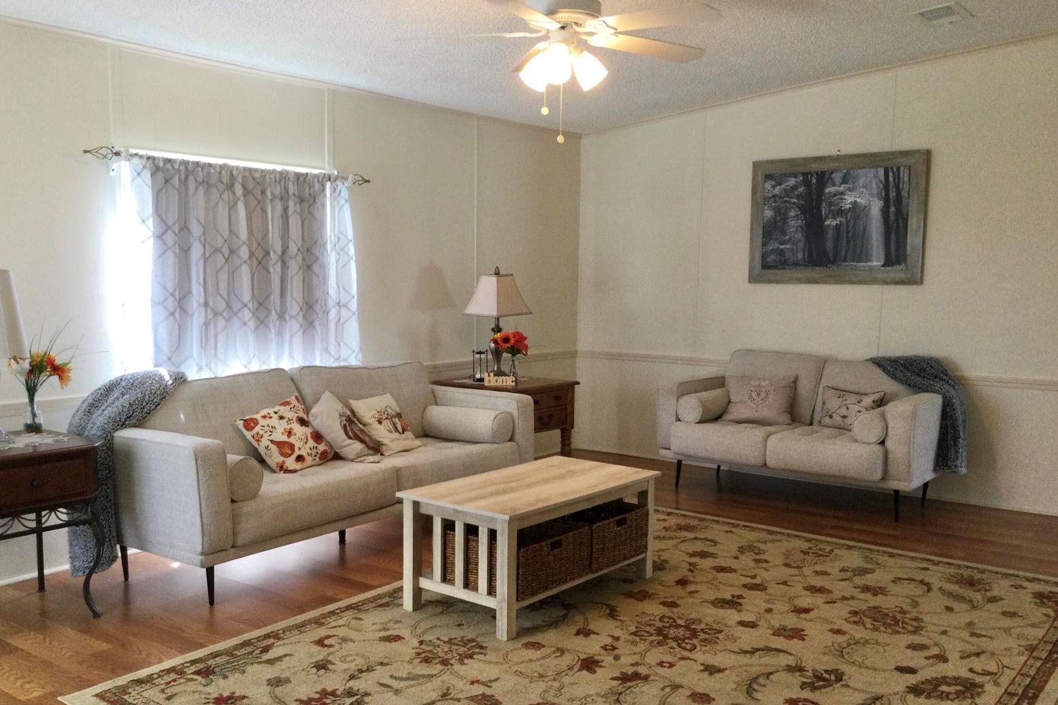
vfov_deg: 39.9
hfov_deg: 57.2
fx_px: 970
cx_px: 521
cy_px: 388
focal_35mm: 33
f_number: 2.4
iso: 32
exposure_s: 1/30
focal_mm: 3.3
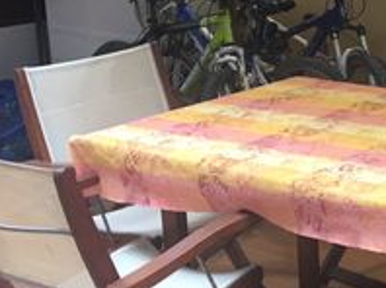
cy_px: 58
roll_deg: +0.3
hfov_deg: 21.0
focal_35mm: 88
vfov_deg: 16.6
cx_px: 443
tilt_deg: -10.1
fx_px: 980
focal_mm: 4.15
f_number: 2.2
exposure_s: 1/33
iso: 50
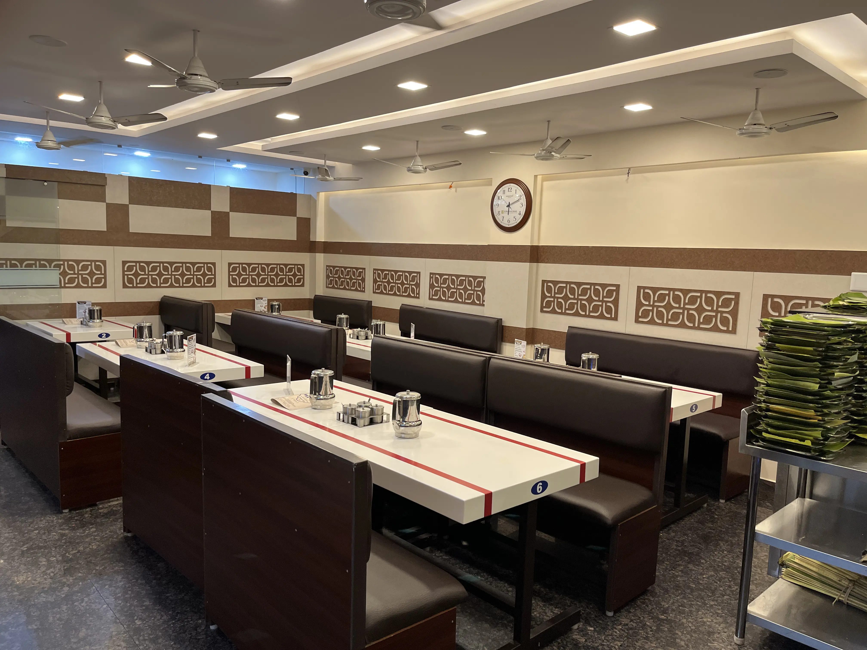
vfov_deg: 53.1
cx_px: 434
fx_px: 651
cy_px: 325
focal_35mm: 26
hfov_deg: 67.3
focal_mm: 5.1
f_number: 1.6
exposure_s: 1/100
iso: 125
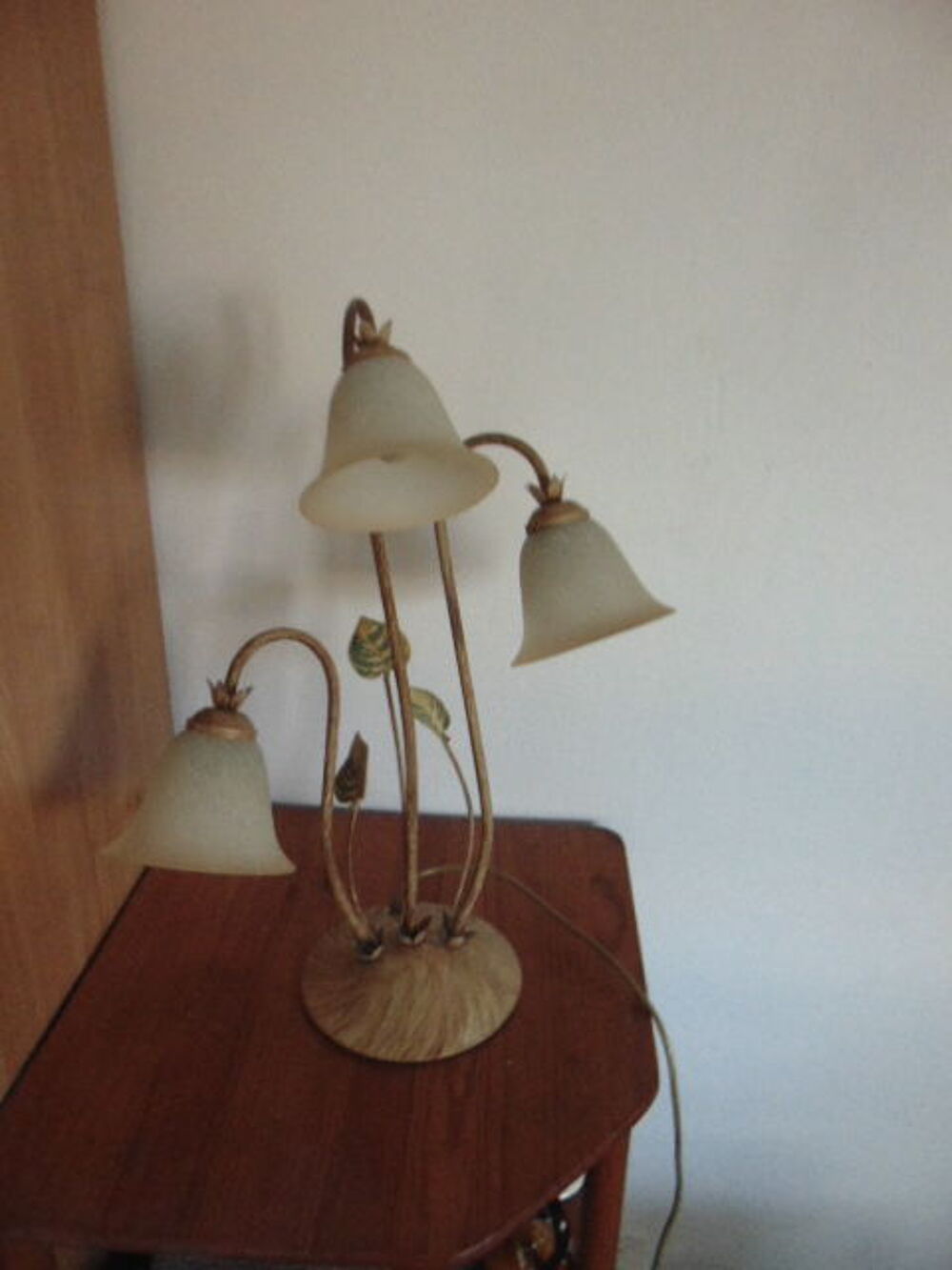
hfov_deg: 54.9
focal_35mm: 25
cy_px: 635
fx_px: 917
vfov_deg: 69.4
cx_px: 476
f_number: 3
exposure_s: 1/13
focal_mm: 4.5
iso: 400
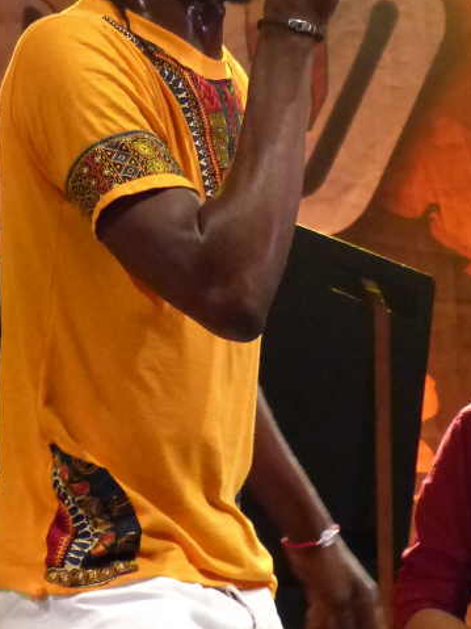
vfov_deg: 7.5
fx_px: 4773
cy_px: 311
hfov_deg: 5.6
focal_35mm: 263
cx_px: 203
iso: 1000
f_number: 2.8
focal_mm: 22.6
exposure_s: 1/160
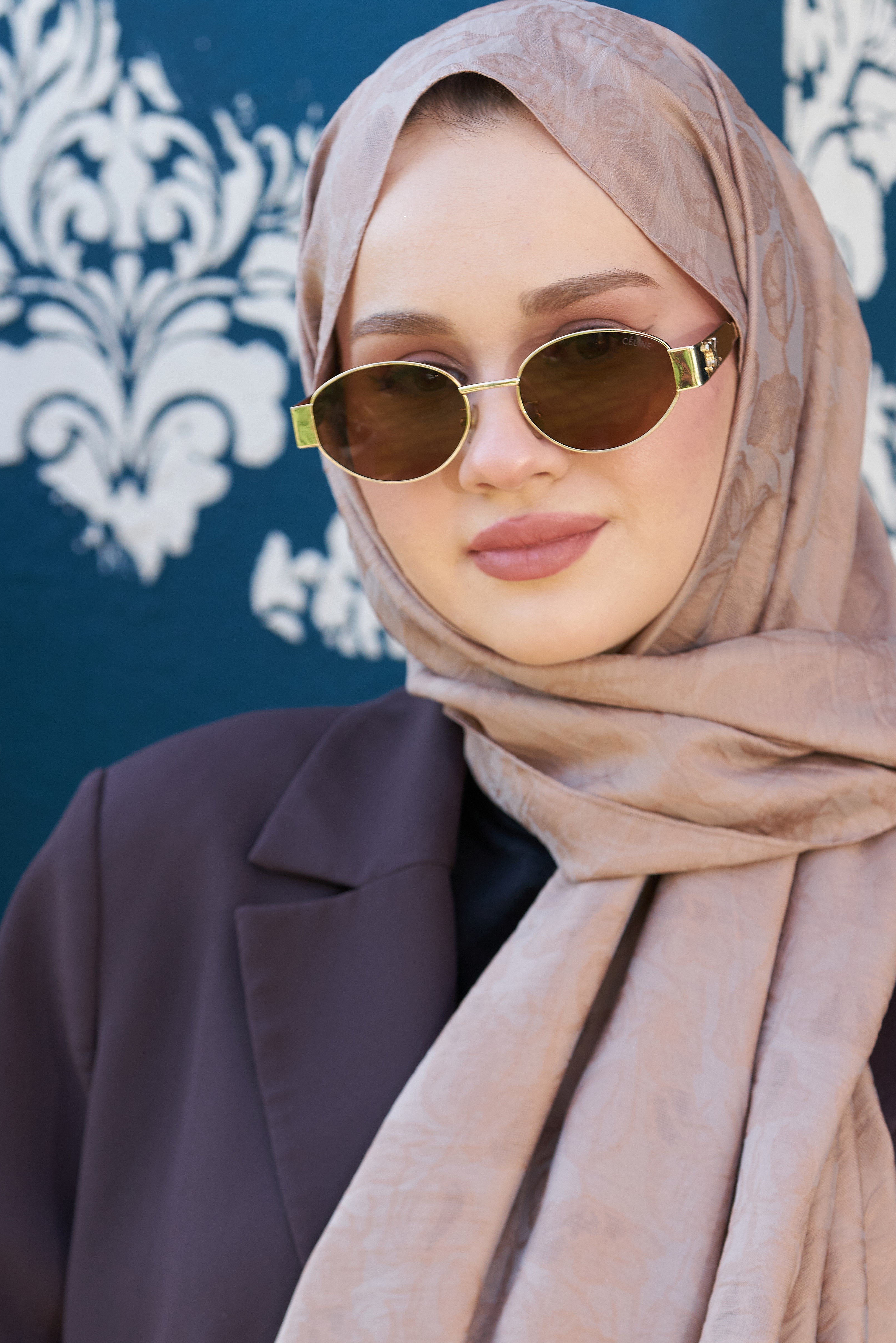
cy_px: 913
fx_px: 7949
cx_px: 589
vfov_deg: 9.7
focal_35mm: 213
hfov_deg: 6.4
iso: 200
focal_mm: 130
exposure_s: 1/200
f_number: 4.5
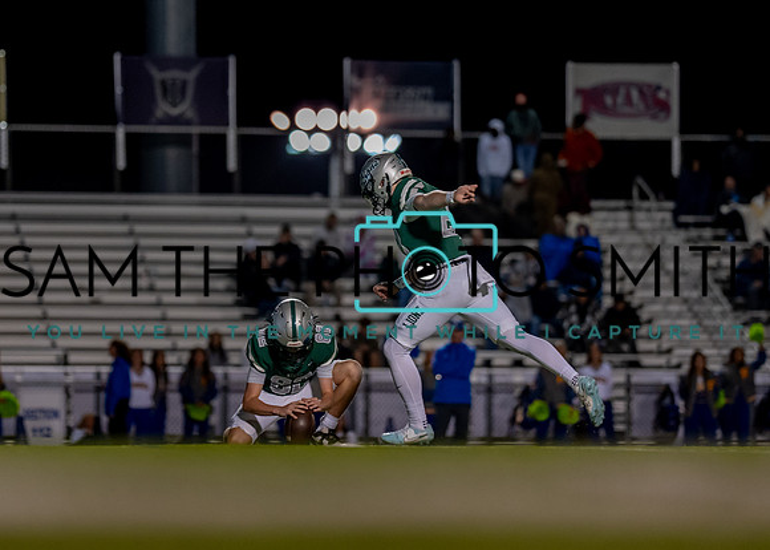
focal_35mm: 243
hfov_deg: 8.3
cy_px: 206
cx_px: 375
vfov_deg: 5.9
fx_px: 5311
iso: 1600
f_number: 1.8
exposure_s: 1/1250
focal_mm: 135
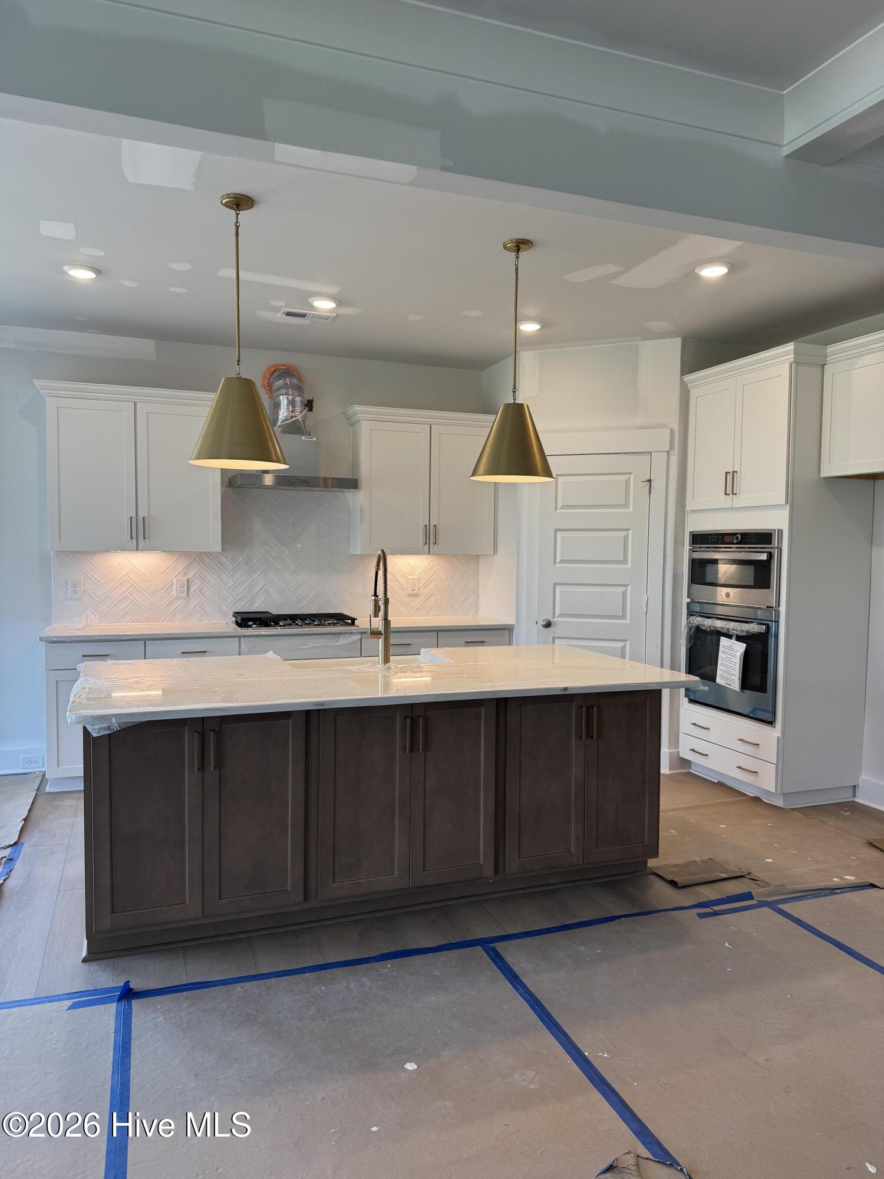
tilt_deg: -3.6
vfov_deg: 71.6
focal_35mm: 24
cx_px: 442
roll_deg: -0.3
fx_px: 817
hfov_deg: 56.8
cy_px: 590
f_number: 1.78
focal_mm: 6.76
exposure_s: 1/120
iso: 80
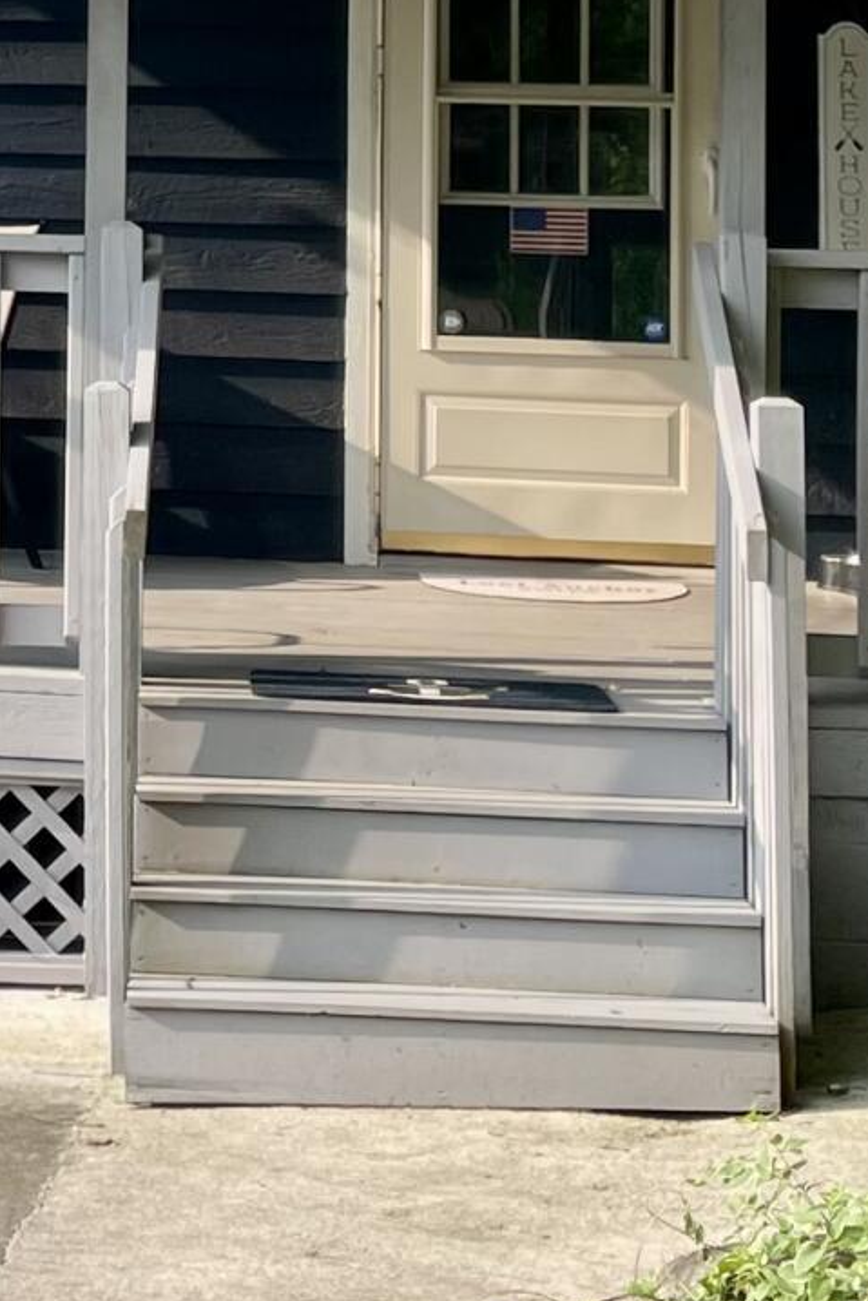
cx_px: -504
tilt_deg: +0.9
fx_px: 4085
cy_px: -32
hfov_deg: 11.5
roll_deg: -0.7
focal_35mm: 113
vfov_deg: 17.6
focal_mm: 4.2
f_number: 1.6
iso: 32
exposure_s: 1/979
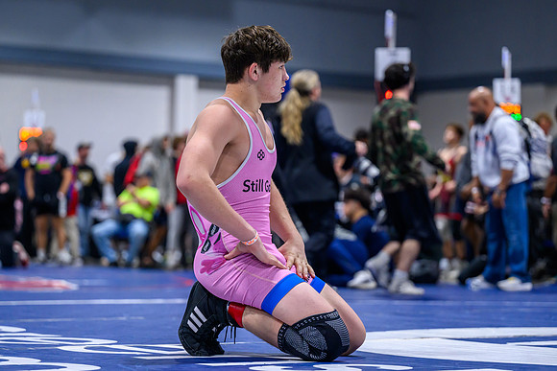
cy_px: 211
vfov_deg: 11.6
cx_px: 262
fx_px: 1835
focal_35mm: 119
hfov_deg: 17.3
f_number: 2.8
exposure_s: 1/800
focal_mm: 103
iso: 3200
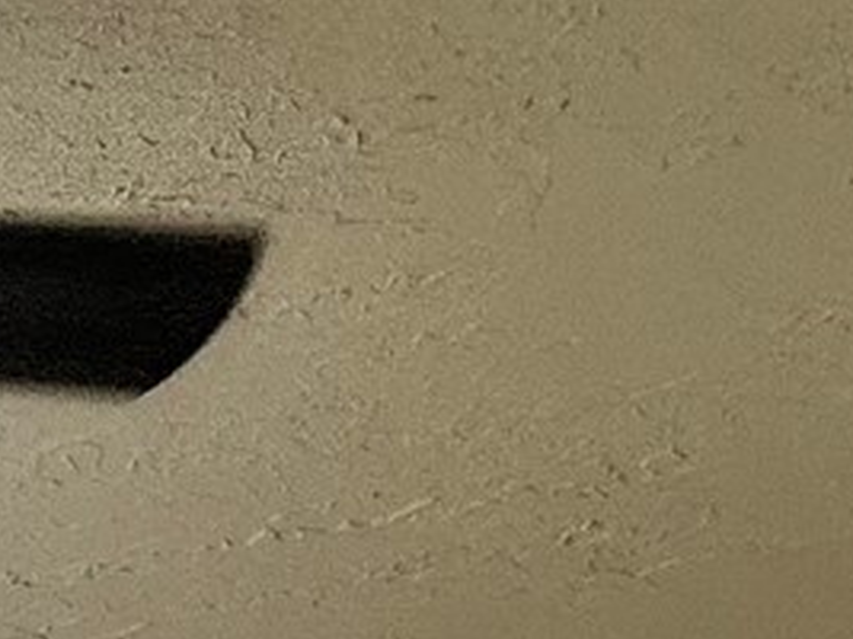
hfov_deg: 9.1
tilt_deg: +0.3
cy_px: 1981
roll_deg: -0.8
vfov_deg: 7.1
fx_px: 4532
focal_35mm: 184
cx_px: -1502
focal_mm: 6.86
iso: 160
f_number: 1.78
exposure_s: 1/120
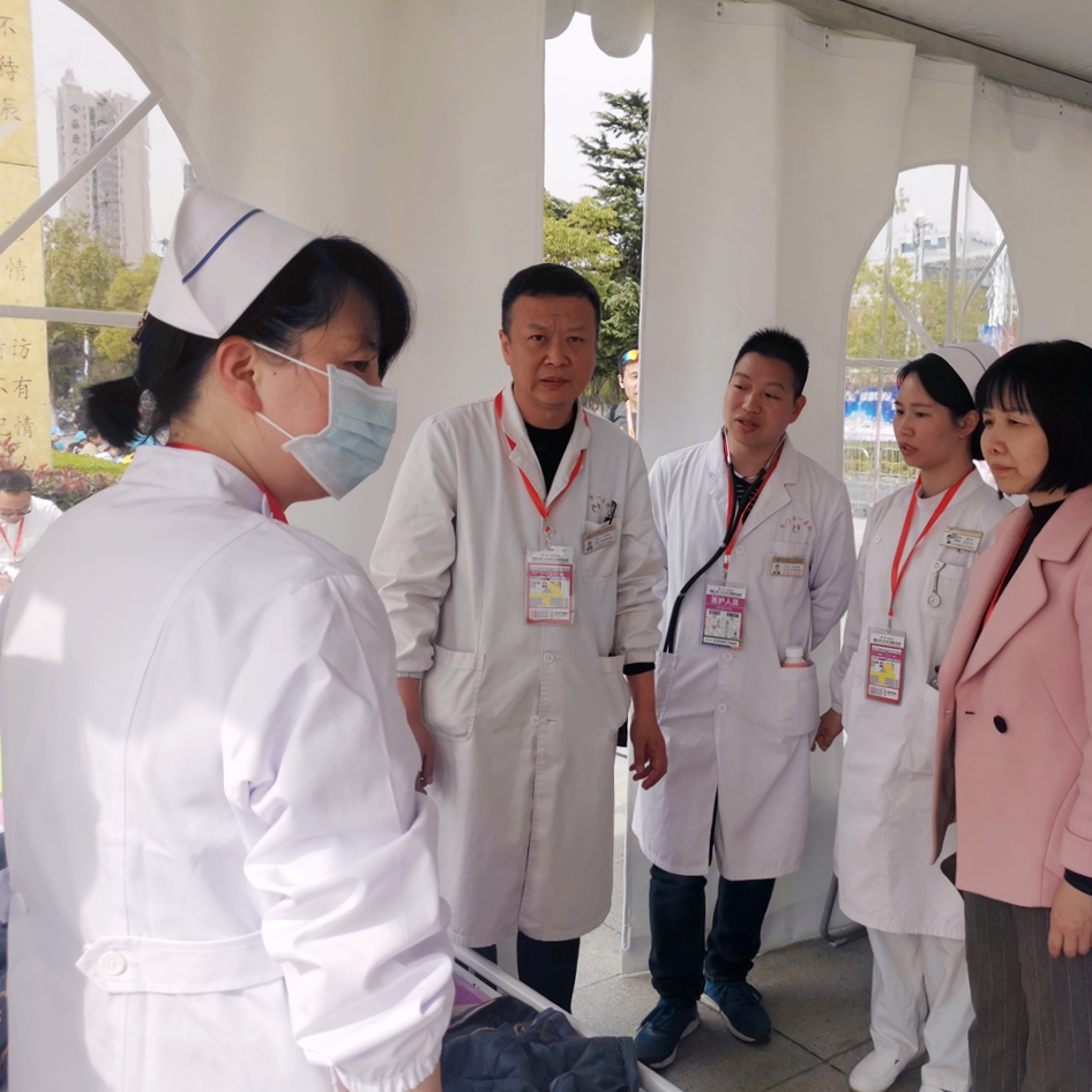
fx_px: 1142
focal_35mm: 32
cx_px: 652
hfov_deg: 50.8
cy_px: 548
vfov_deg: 51.1
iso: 50
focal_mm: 5.58
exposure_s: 1/1205
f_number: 1.8
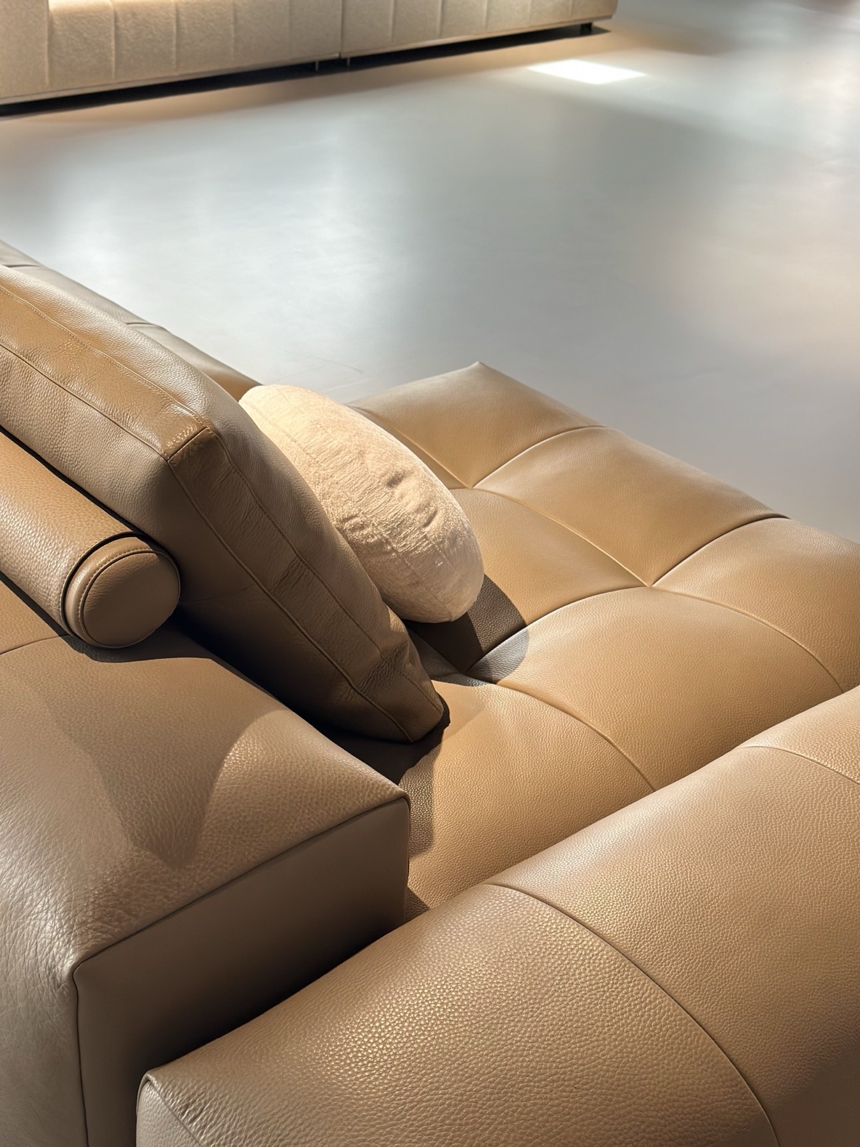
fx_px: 1590
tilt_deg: -31.1
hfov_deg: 30.3
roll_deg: -5.0
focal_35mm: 48
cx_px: 430
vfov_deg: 39.7
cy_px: 574
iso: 125
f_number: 1.78
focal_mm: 6.86
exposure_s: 1/100
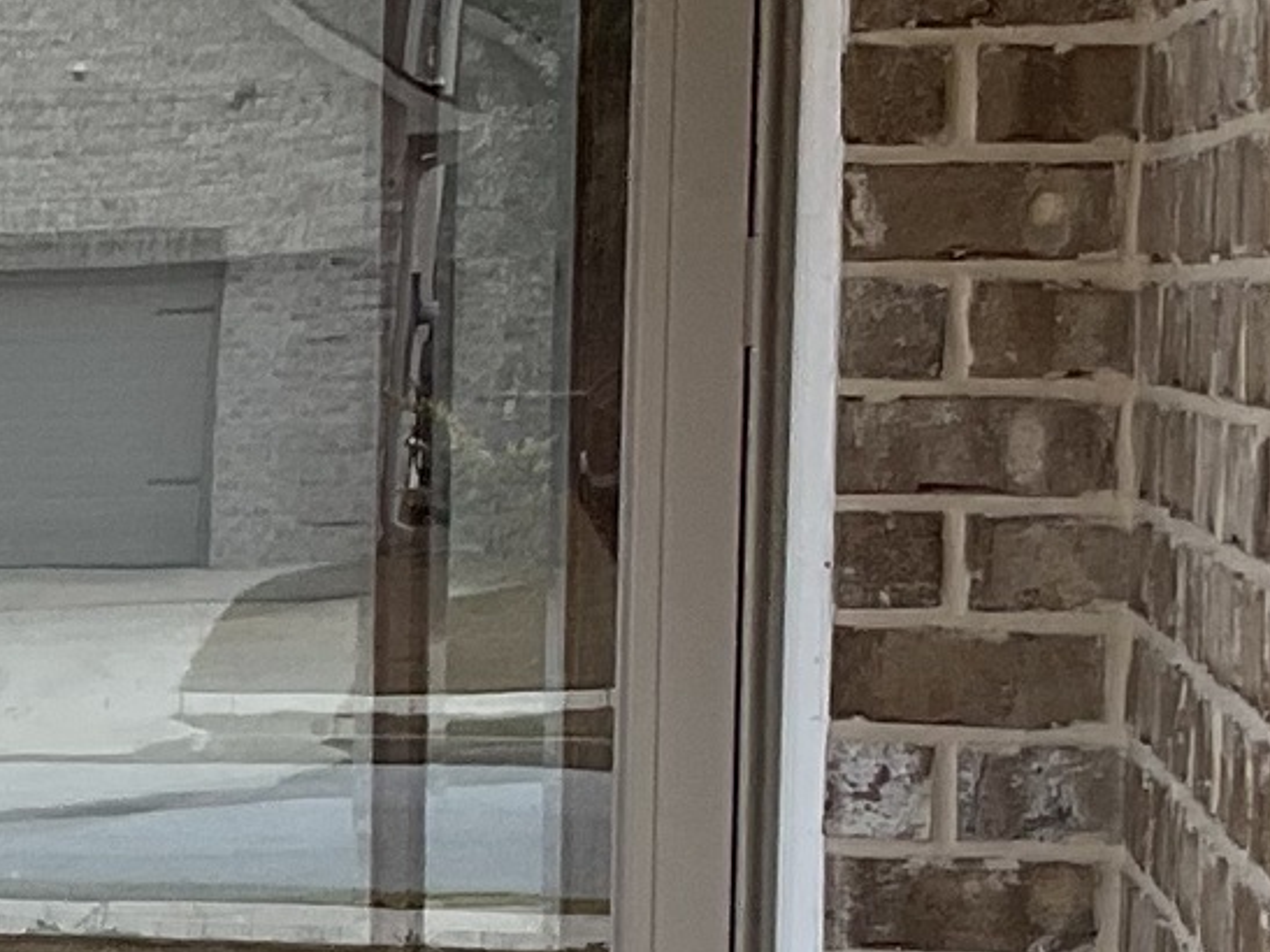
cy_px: 659
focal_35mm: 163
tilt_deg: -4.0
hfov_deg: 11.5
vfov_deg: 9.1
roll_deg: -0.1
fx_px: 5979
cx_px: -799
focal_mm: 3
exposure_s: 1/432
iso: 16
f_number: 1.8
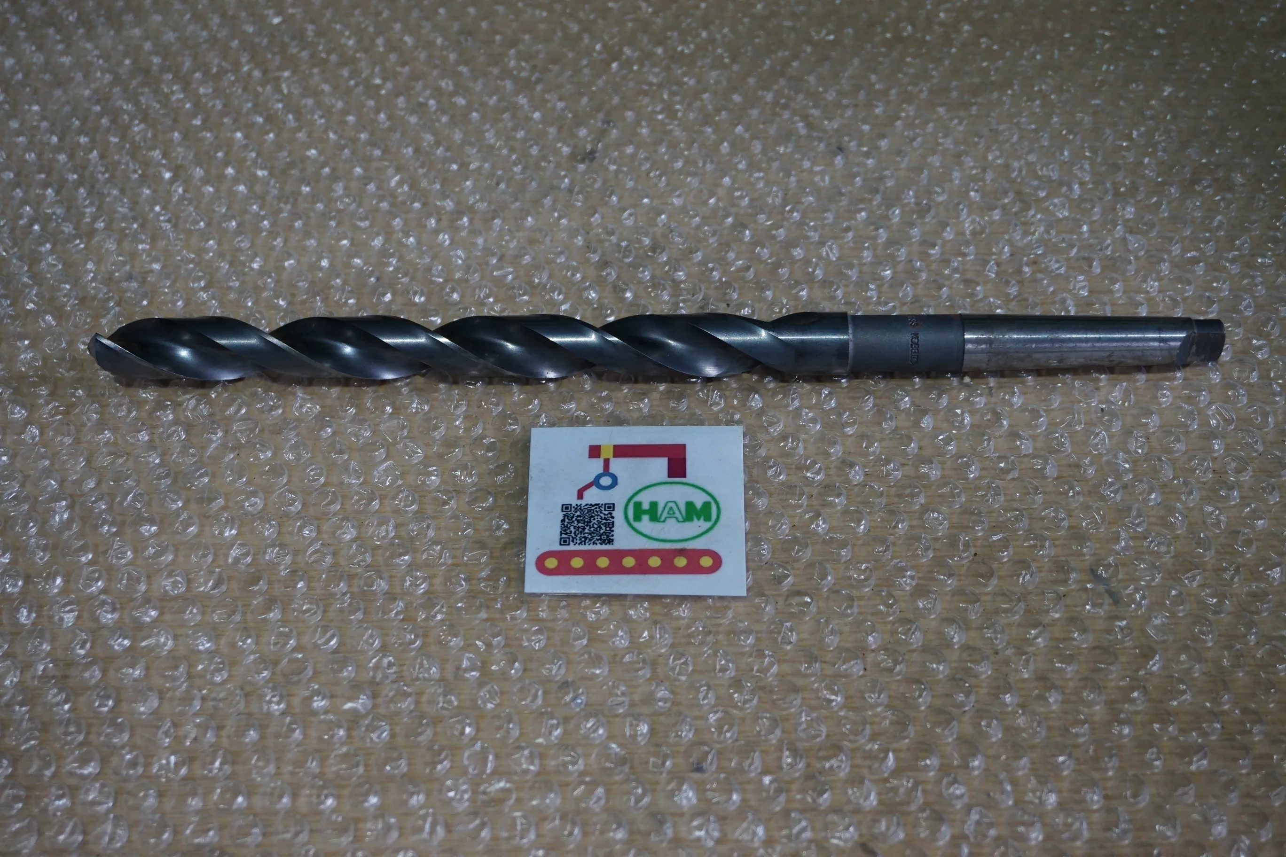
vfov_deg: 29.9
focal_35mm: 45
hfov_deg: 43.6
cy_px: 428
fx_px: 1607
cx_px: 643
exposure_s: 1/60
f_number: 5
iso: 800
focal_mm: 30
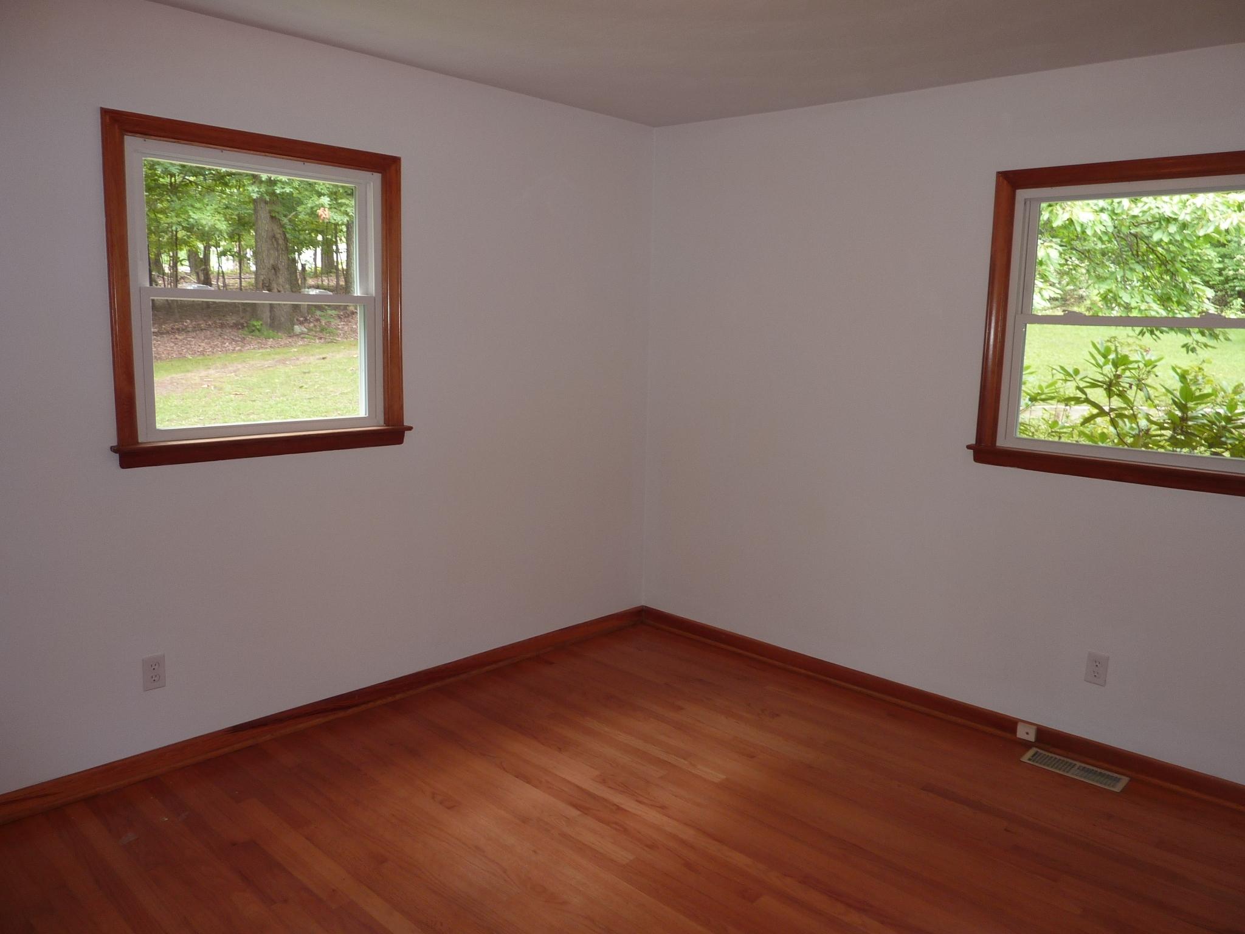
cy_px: 467
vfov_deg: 54.9
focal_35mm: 25
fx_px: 899
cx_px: 622
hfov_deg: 69.4
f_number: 3.3
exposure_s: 1/30
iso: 100
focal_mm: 4.1
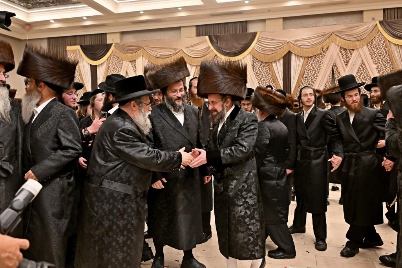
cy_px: 134
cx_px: 201
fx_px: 346
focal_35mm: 31
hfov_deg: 60.3
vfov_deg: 42.3
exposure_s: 1/250
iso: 1250
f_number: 4
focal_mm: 31
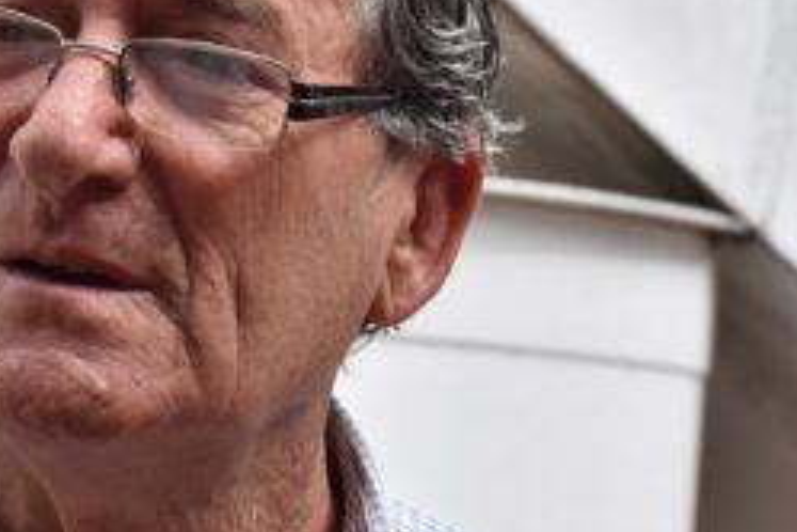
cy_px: 314
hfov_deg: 10.9
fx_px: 4162
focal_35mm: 188
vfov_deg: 7.3
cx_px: 67
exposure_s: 1/400
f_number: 10
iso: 400
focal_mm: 52
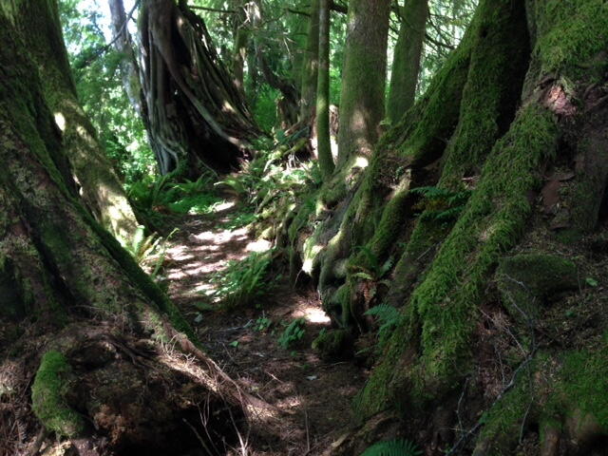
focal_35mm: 33
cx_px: 304
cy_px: 228
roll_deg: -2.1
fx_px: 580
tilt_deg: -10.5
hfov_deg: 55.4
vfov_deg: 42.9
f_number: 2.4
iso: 80
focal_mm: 4.12
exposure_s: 1/20
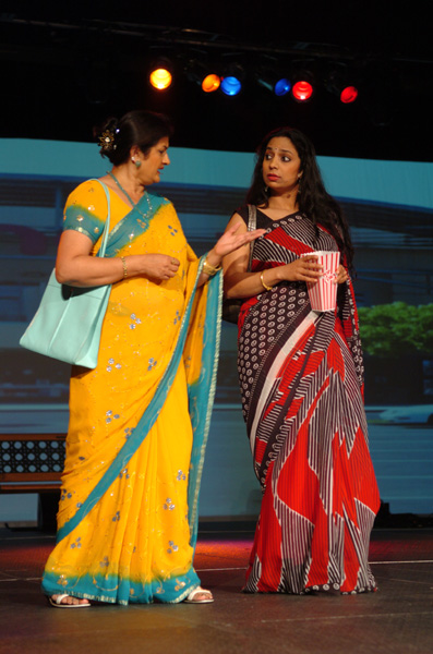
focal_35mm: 75
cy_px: 327
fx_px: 1360
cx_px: 216
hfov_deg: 18.1
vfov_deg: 27.1
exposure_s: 1/80
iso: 400
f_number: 2.8
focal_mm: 50
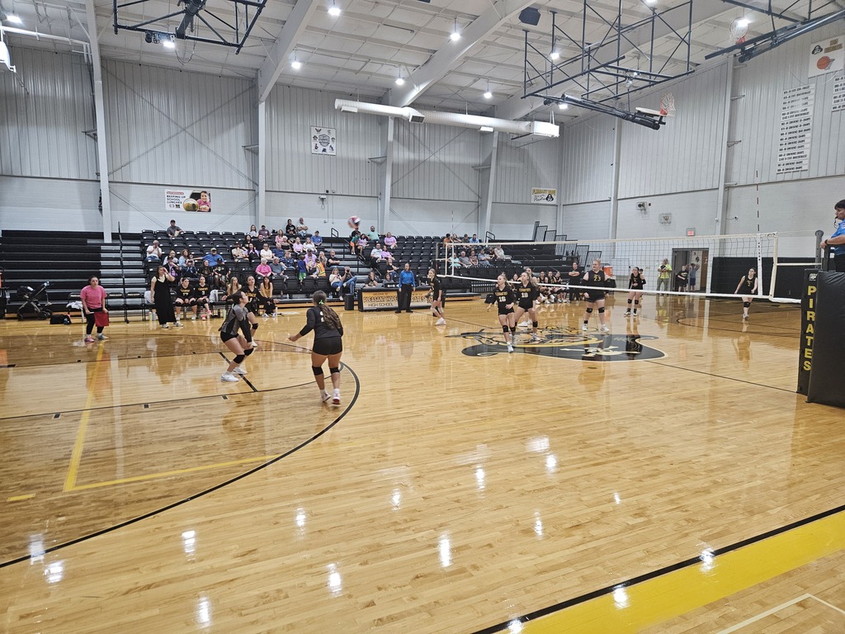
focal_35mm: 23
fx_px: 561
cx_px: 422
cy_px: 317
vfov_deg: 58.9
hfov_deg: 73.9
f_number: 1.8
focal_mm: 5.4
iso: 250
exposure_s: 1/180
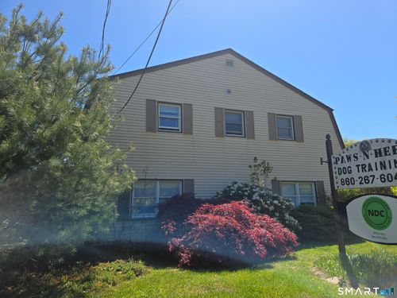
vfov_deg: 58.9
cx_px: 198
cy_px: 149
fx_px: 264
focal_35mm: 23
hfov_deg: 73.9
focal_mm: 5.4
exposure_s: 1/1222
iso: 25
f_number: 1.8
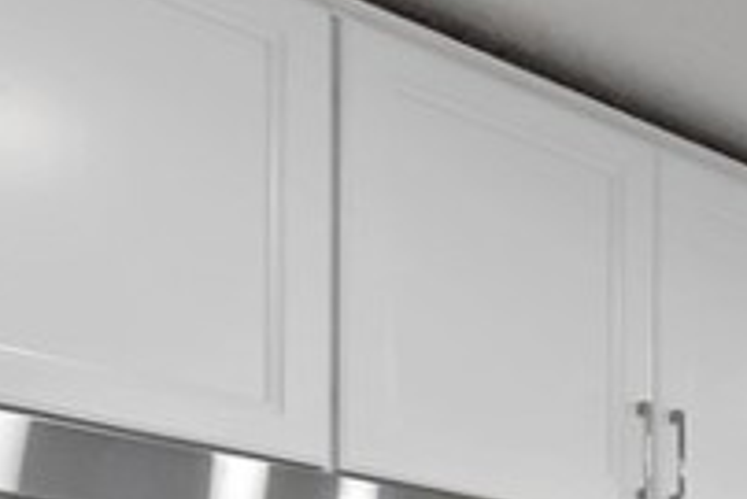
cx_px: 1320
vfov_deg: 15.9
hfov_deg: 20.6
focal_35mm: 71
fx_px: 1474
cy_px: 937
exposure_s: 1/160
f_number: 4
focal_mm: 14
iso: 800
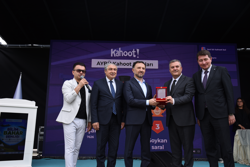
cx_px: 125
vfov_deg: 34.2
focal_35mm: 39
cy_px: 84
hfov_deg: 49.6
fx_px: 271
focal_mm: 26
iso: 100
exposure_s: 1/250
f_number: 5.6
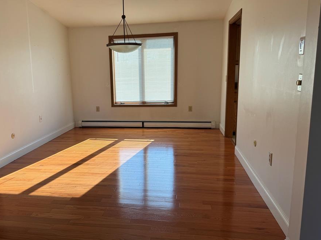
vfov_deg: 49.7
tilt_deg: -10.0
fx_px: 260
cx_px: 137
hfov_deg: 63.2
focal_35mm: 28
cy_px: 116
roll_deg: +1.4
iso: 80
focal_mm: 6.76
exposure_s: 1/263
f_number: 1.78
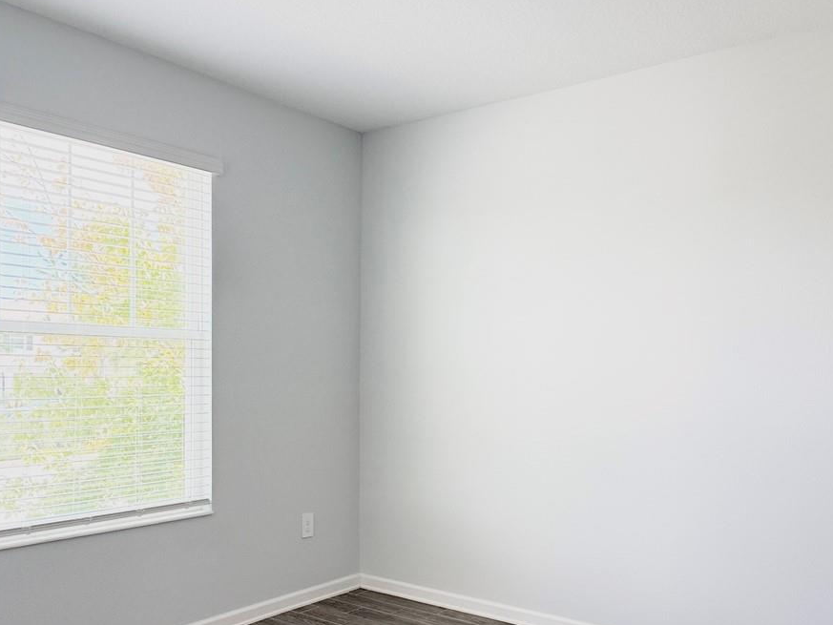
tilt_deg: -0.5
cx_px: 433
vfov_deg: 32.8
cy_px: 384
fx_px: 1059
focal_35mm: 44
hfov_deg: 42.9
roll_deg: -0.9
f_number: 1.78
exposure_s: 1/230
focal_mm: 6.76
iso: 125
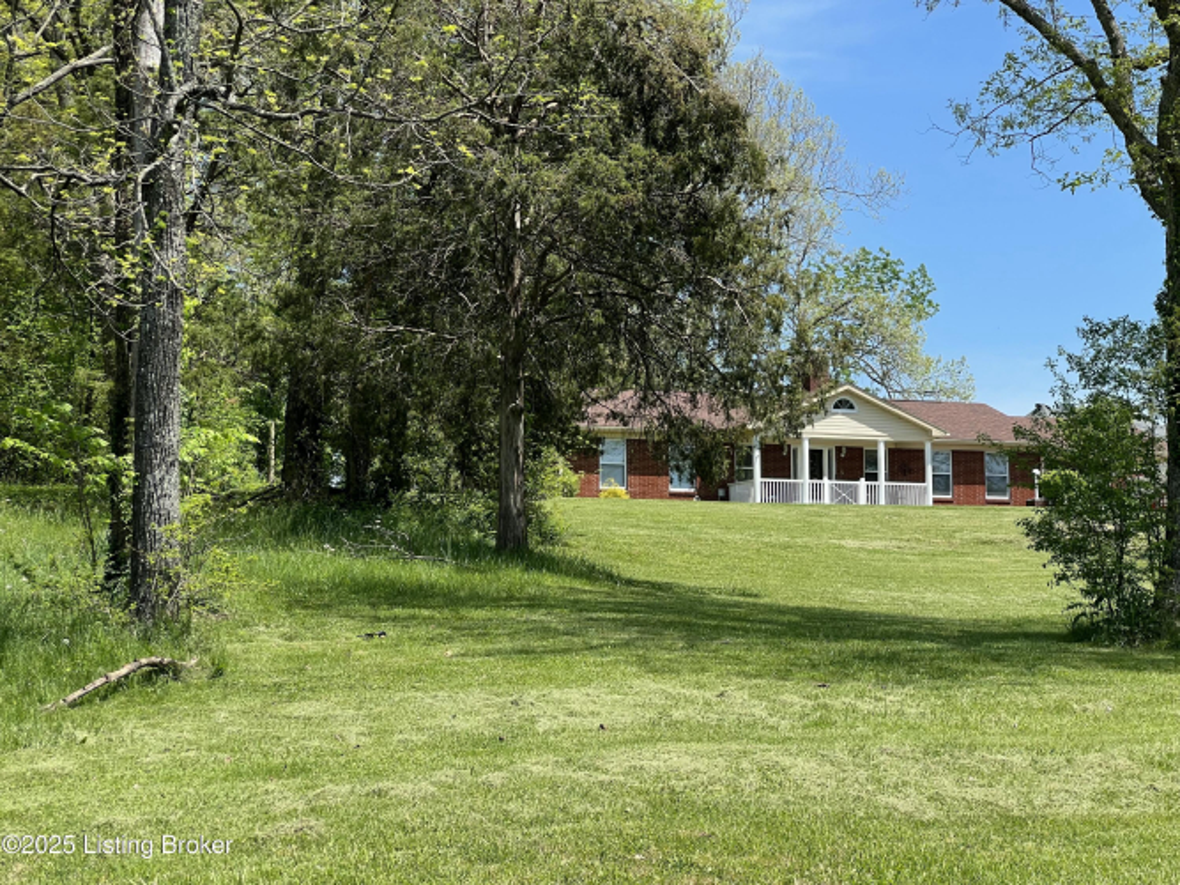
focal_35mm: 77
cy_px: 442
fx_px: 2624
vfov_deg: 19.1
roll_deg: +0.7
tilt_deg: +6.7
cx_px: 590
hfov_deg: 25.3
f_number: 2.8
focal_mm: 9
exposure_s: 1/404
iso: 32
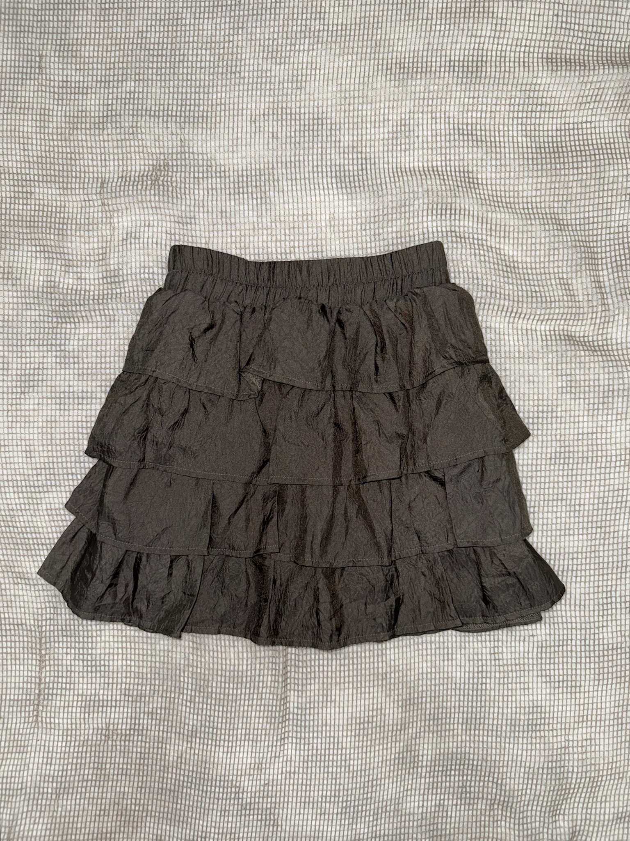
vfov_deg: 71.6
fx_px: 582
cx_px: 315
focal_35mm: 24
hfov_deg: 56.8
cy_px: 420
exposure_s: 1/48
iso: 80
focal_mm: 6.76
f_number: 1.78
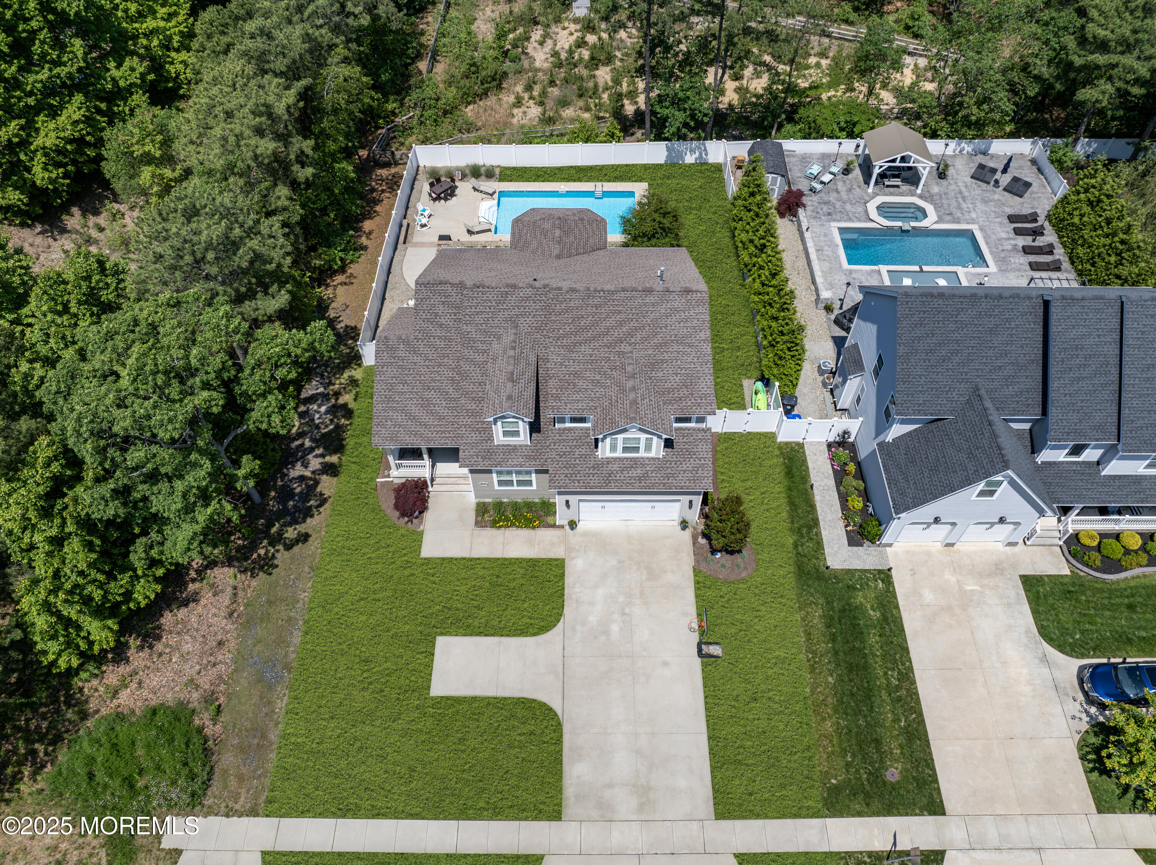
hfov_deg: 71.6
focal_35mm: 24
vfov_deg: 56.8
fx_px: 801
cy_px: 432
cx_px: 578
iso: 110
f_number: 2.8
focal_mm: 12.29
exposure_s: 1/3200
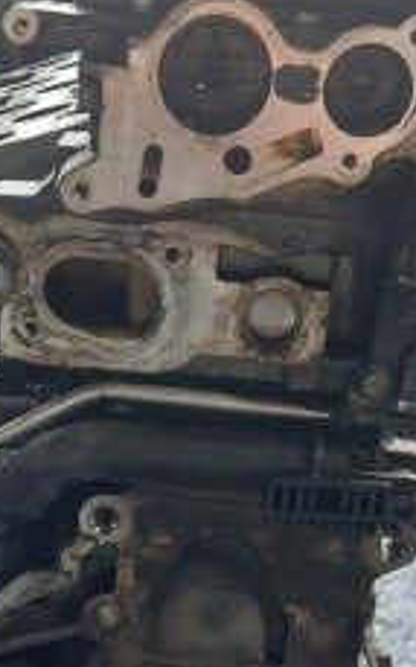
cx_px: 143
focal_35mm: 74
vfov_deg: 27.5
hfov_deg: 17.6
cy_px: 501
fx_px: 1343
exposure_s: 1/50
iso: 200
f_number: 1.8
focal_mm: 5.23
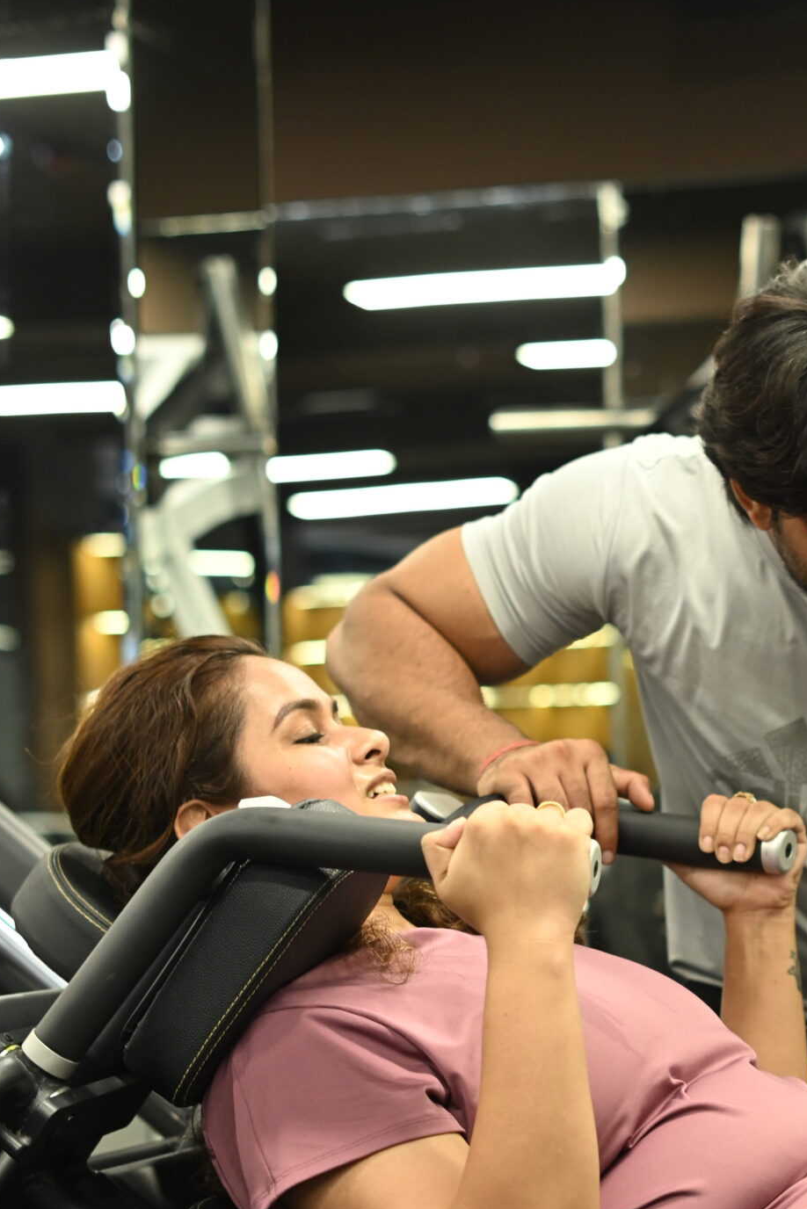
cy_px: 804
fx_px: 3125
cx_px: 639
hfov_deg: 14.6
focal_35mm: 93
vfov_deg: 21.8
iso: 1000
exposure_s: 1/125
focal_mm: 50
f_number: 2.5
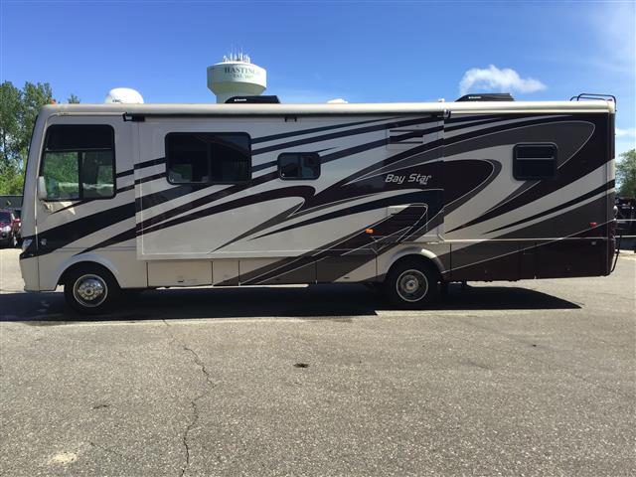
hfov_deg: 58.4
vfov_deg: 45.4
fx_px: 570
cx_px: 318
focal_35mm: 31
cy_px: 238
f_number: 2.4
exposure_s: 1/936
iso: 25
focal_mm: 3.3
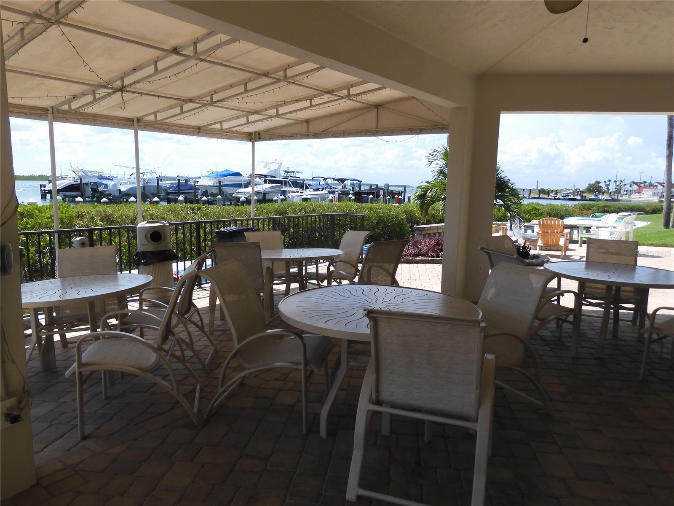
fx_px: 467
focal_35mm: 24
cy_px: 253
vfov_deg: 56.8
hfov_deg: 71.6
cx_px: 337
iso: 100
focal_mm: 4.3
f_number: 3.4
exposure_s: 1/1000
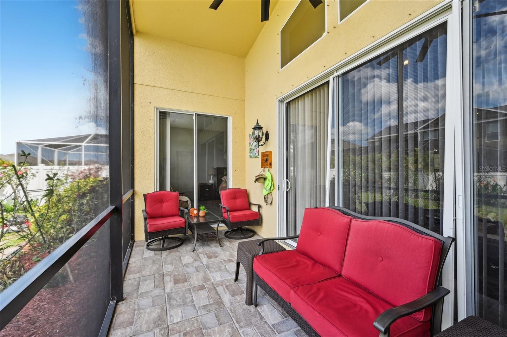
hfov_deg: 100.5
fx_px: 211
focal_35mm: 15
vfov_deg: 77.2
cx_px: 254
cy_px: 168
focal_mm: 15
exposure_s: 1/200
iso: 400
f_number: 8
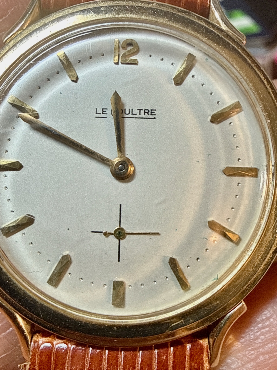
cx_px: 124
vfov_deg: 55.3
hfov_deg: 42.9
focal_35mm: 33
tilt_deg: -49.3
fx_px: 352
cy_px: 200
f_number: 2.2
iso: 125
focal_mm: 2.22
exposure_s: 1/99
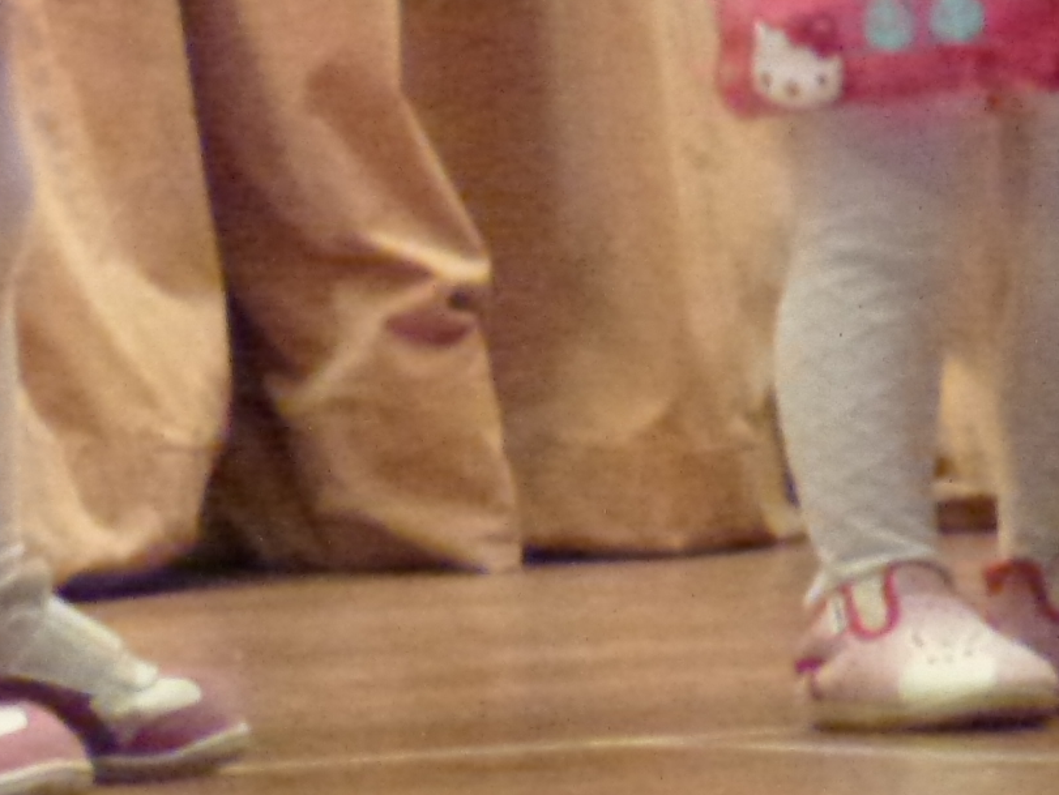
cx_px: -484
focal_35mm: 732
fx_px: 22404
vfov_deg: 2.0
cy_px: -338
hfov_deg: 2.7
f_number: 5.6
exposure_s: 1/50
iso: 1600
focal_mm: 41.5
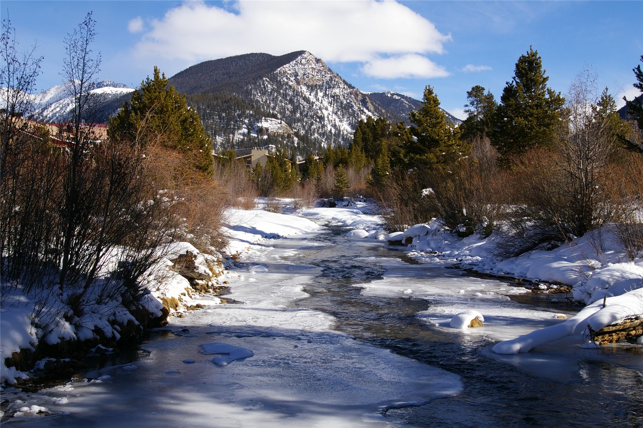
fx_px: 883
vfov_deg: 27.2
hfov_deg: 40.0
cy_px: 214
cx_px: 322
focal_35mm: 50
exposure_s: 1/250
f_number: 11
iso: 200
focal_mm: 33
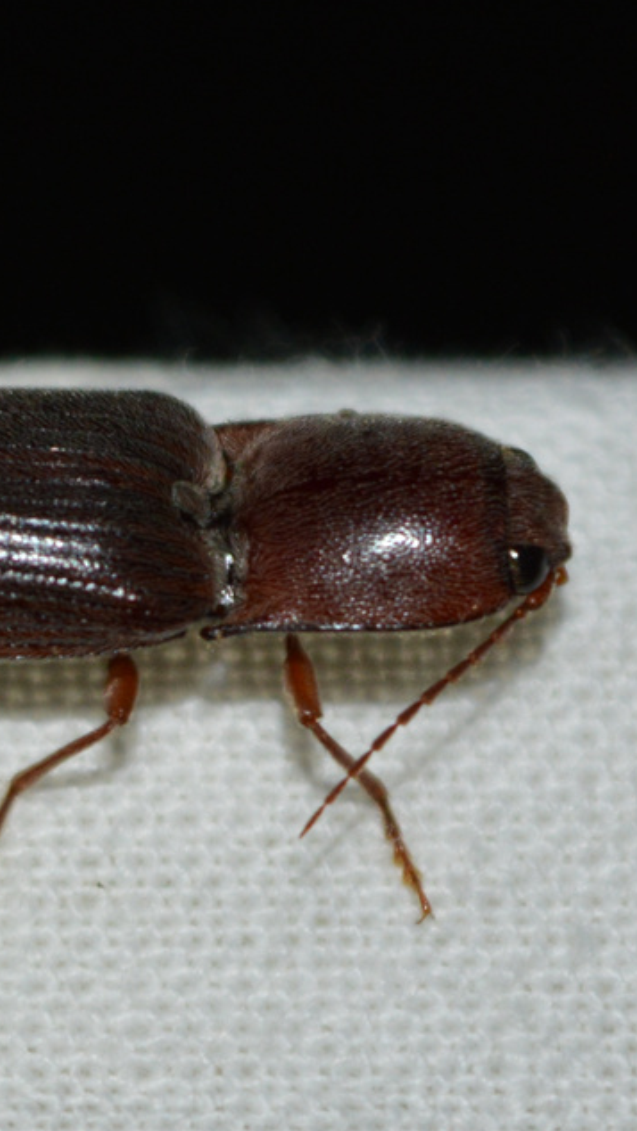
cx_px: 18
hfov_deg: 9.2
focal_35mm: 131
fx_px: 3924
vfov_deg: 16.4
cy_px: 567
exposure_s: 1/60
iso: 450
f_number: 5.6
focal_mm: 55
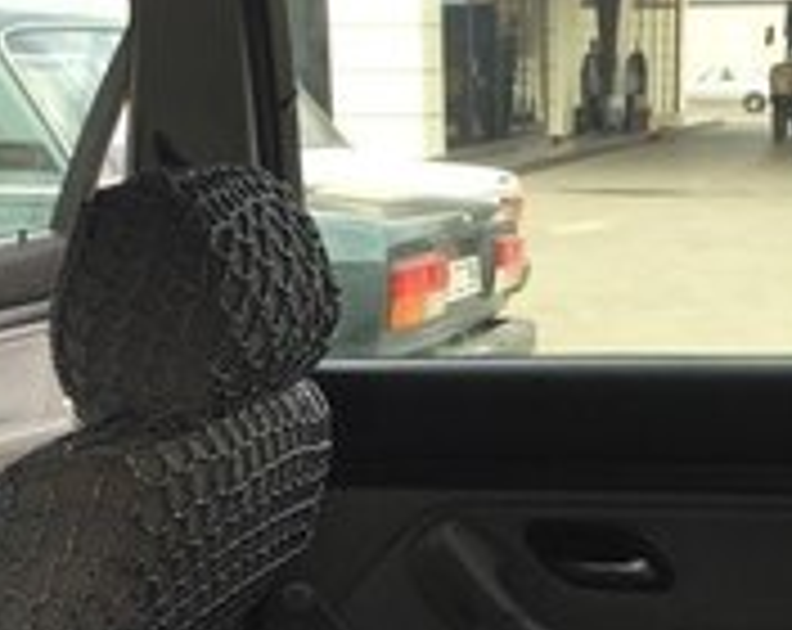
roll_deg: +0.5
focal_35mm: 80
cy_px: 778
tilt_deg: -19.6
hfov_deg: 23.8
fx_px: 1871
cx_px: 540
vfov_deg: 18.1
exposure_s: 1/252
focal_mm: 4.15
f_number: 2.2
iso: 32
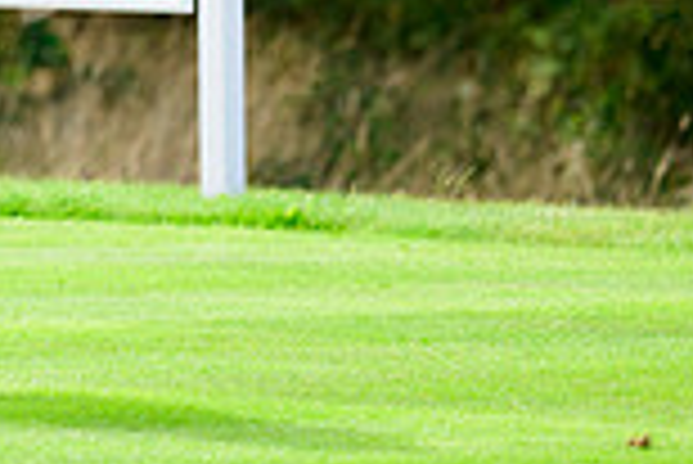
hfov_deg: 2.9
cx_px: -464
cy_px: -304
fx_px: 13430
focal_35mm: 697
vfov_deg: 2.0
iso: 1000
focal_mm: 185
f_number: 5.6
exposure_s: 1/1250
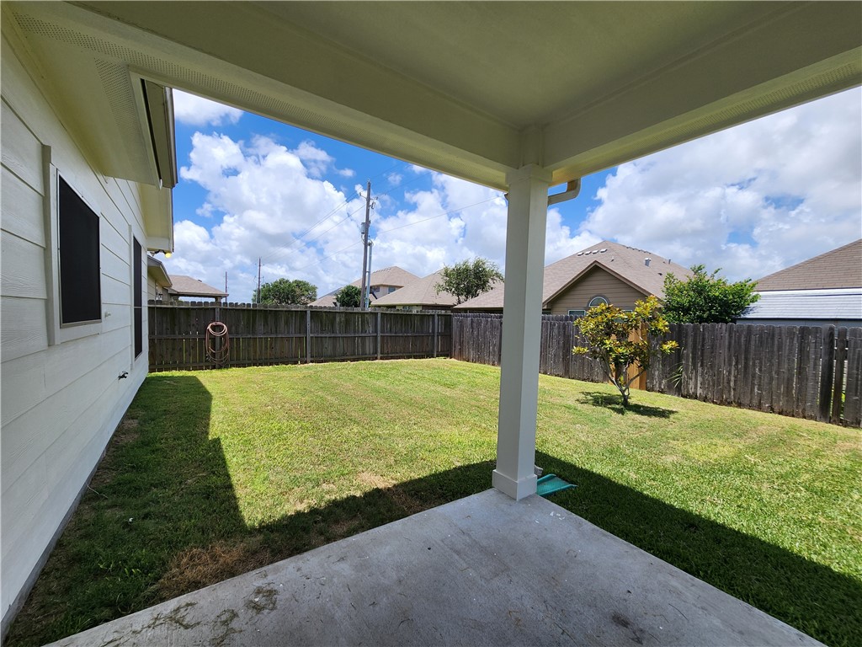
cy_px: 324
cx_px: 431
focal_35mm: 13
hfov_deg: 106.2
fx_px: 324
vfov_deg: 89.9
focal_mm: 2.2
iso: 50
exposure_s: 1/1829
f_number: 2.2
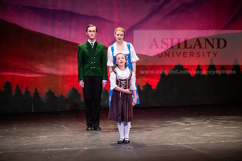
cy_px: 80
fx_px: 908
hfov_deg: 15.2
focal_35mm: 135
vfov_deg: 10.2
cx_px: 121
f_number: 3.2
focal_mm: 135
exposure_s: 1/320
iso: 4000
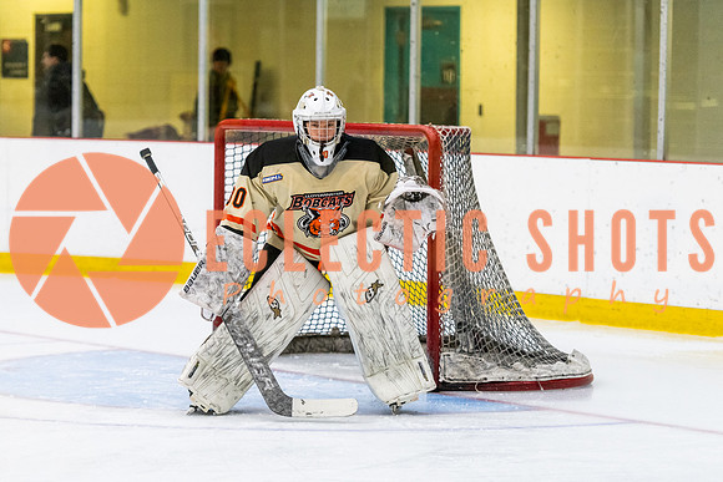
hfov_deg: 12.9
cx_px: 362
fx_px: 3192
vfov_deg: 8.6
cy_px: 283
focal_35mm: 159
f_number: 2.8
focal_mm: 125
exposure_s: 1/640
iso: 3200
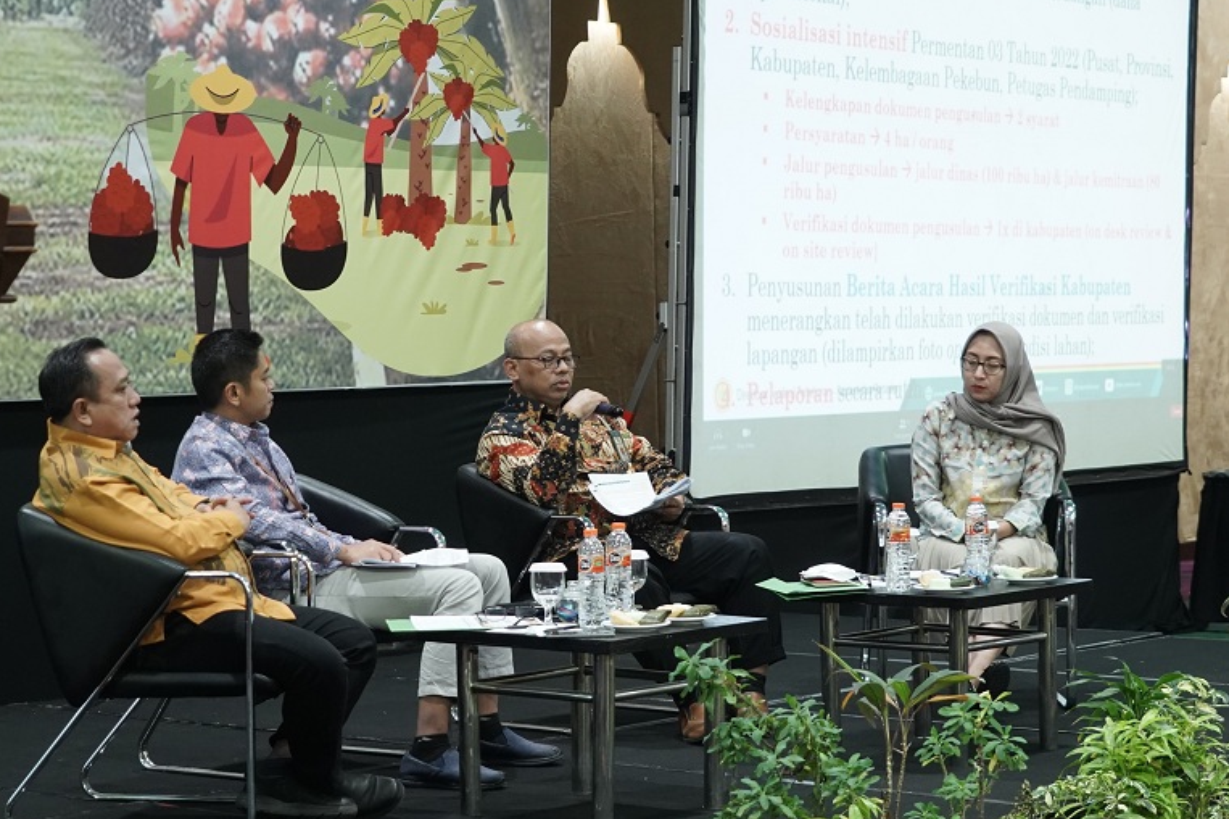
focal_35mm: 94
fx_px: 3208
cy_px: 409
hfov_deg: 21.7
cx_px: 598
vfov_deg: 14.5
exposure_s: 1/30
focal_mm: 61
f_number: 5
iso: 3200
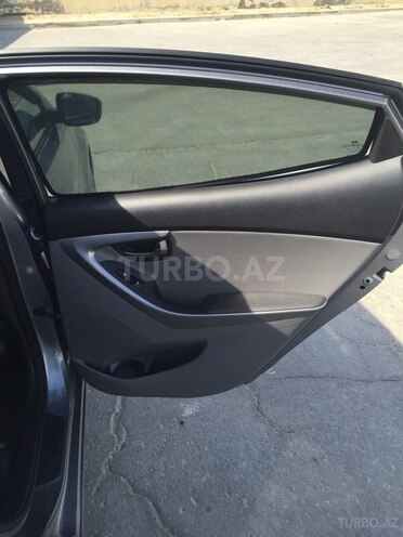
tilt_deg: -32.3
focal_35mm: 29
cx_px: 202
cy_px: 268
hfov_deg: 48.2
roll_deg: +1.5
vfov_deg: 61.7
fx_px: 450
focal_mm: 4.15
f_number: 2.2
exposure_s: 1/599
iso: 32
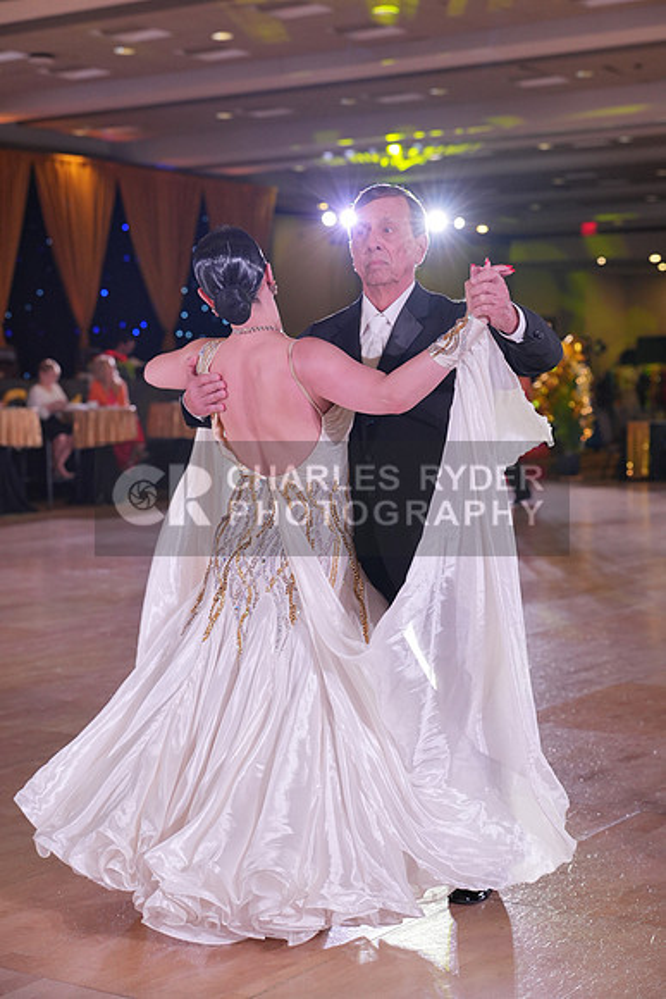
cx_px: 333
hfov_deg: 21.3
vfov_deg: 31.4
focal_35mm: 64
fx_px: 1775
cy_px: 500
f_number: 4
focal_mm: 64
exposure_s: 1/400
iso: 1600
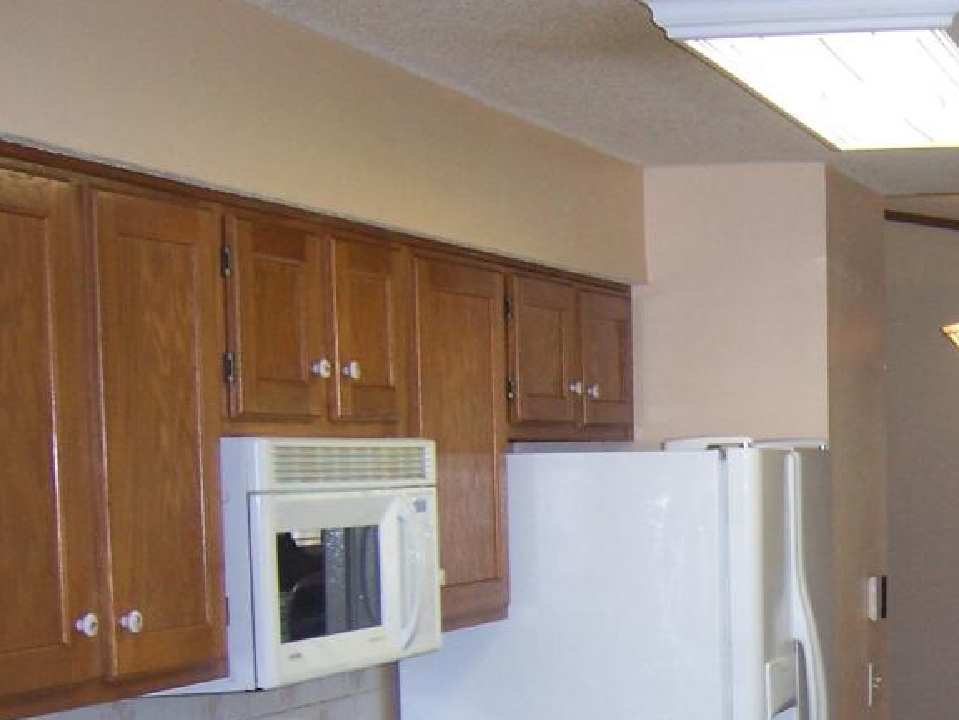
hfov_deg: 23.2
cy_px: 698
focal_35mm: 80
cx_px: 1004
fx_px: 2216
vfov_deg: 18.0
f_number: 2.8
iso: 125
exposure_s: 1/60
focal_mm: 6.2
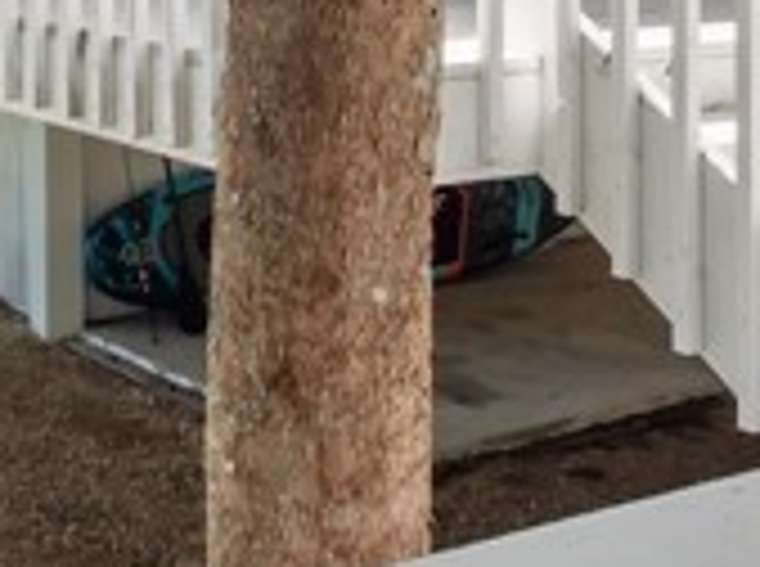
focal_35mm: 85
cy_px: -171
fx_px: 1862
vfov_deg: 16.4
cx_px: 256
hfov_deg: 23.0
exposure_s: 1/160
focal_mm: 7
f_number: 7.1
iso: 200
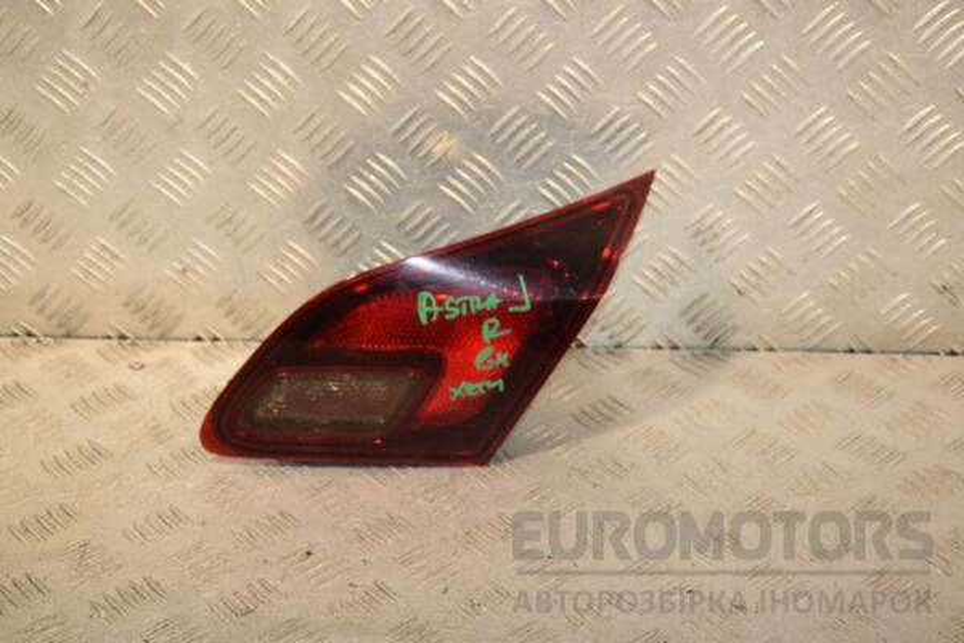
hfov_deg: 31.9
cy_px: 322
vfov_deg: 21.6
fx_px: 1687
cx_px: 482
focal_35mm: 63
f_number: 6.3
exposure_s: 1/200
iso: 800
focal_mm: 42
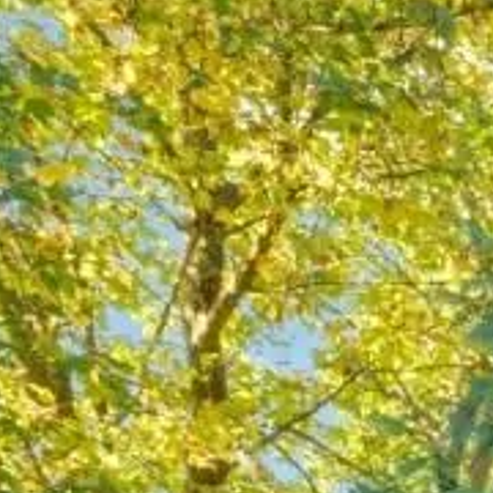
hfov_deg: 10.4
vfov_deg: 12.3
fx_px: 1724
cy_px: 1235
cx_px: 1550
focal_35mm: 107
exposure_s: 1/30
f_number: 8
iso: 400
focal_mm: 14
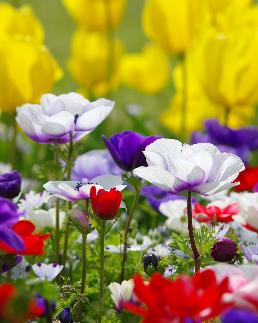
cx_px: 155
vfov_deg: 11.6
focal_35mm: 166
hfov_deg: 9.3
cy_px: 161
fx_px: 1584
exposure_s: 1/1250
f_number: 5.6
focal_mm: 77.5
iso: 200
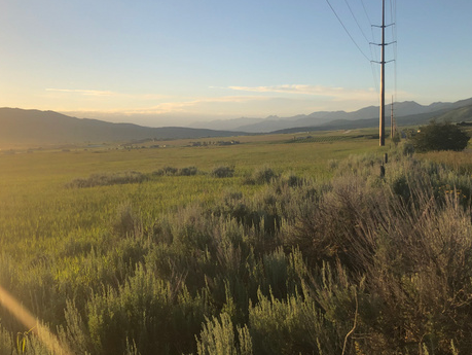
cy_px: 168
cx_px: 207
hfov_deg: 47.7
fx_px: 532
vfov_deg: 36.9
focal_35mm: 39
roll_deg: +0.9
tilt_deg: -3.4
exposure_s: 1/1171
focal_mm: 3.99
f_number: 1.8
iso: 20
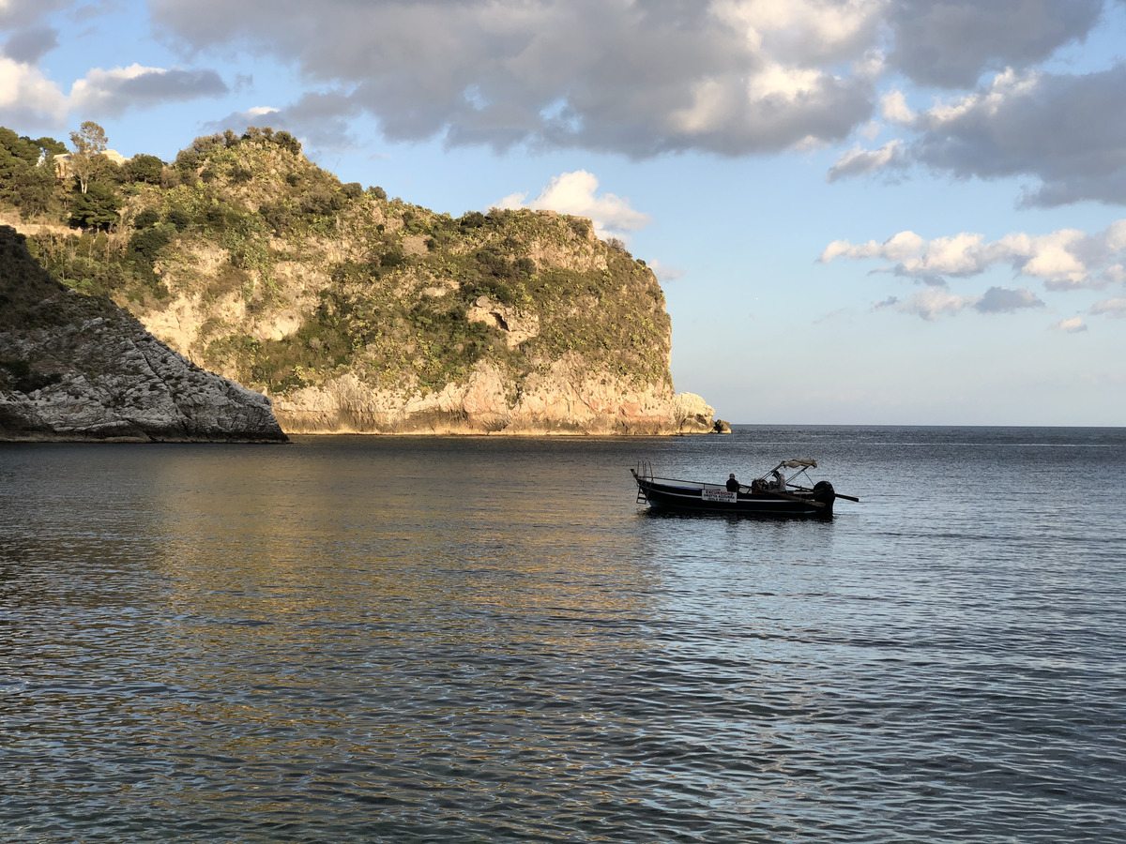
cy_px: 422
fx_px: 1691
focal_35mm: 52
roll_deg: +0.3
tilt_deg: +0.3
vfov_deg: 28.0
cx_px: 563
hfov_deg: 36.8
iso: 16
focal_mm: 6
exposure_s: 1/615
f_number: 2.4
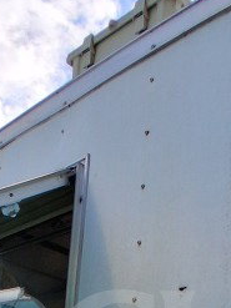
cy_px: 390
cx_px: 82
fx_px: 499
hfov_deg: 26.0
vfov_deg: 28.7
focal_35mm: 56
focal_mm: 1.4
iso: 50
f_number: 2.2
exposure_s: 1/686
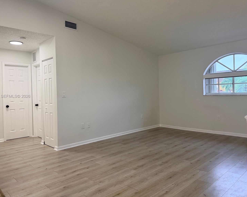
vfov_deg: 54.9
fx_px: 190
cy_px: 96
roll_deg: +2.6
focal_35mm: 26
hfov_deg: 65.9
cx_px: 114
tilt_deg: +0.6
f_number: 1.78
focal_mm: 6.76
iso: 200
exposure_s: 1/146
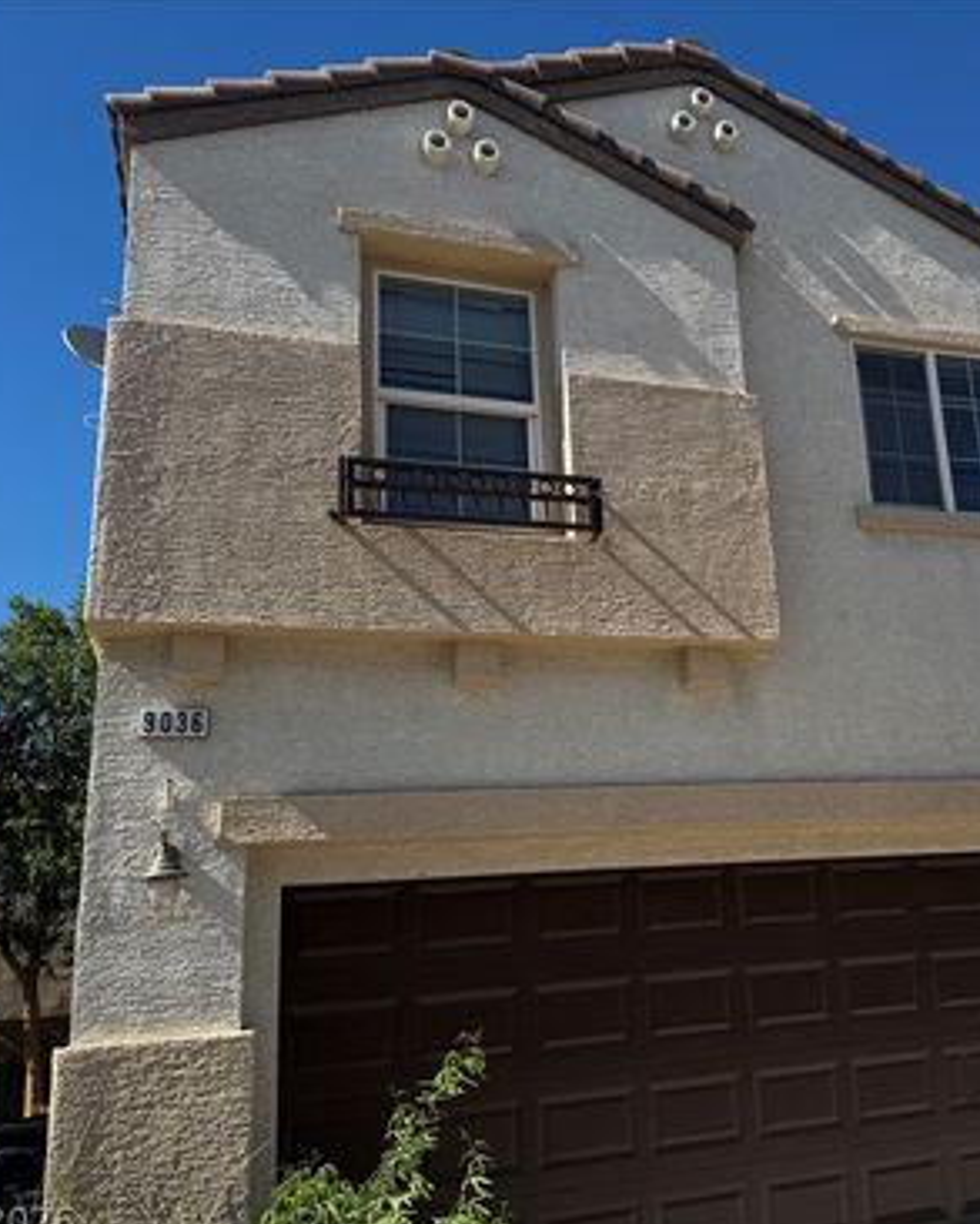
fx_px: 1160
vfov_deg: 55.6
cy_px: 620
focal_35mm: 32
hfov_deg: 44.3
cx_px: 732
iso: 80
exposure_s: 1/3247
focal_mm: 6.76
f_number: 1.78
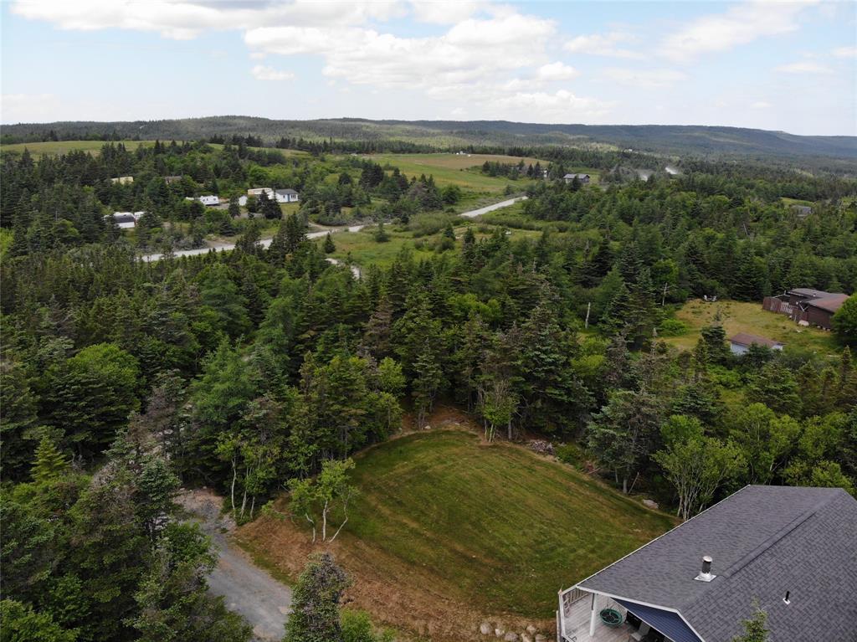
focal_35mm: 24
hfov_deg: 71.6
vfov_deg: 56.8
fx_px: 594
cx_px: 428
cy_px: 321
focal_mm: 4.5
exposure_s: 1/538
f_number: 2.8
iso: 100
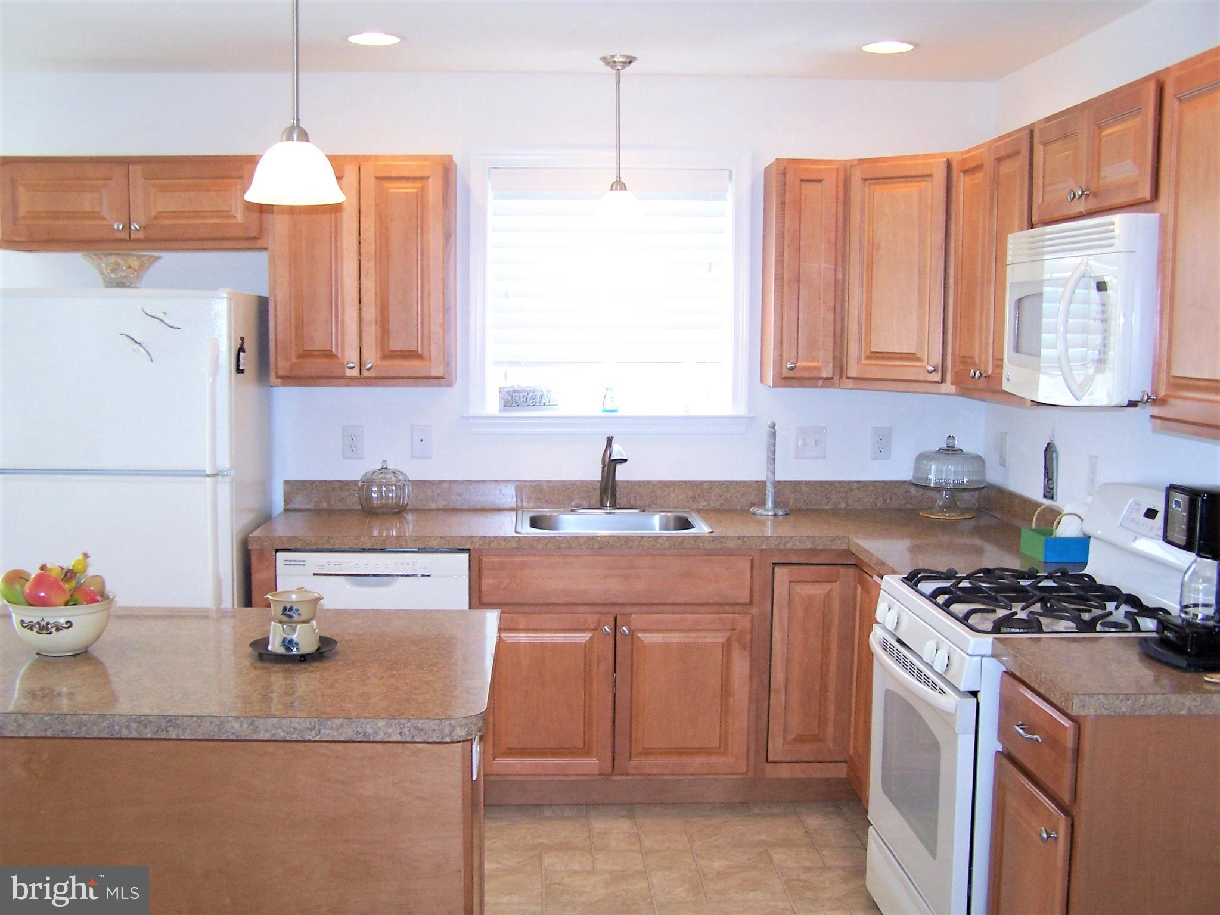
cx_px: 610
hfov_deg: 49.0
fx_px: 1340
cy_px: 458
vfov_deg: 37.7
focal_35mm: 38
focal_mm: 6.3
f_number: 2.8
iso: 140
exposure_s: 1/60
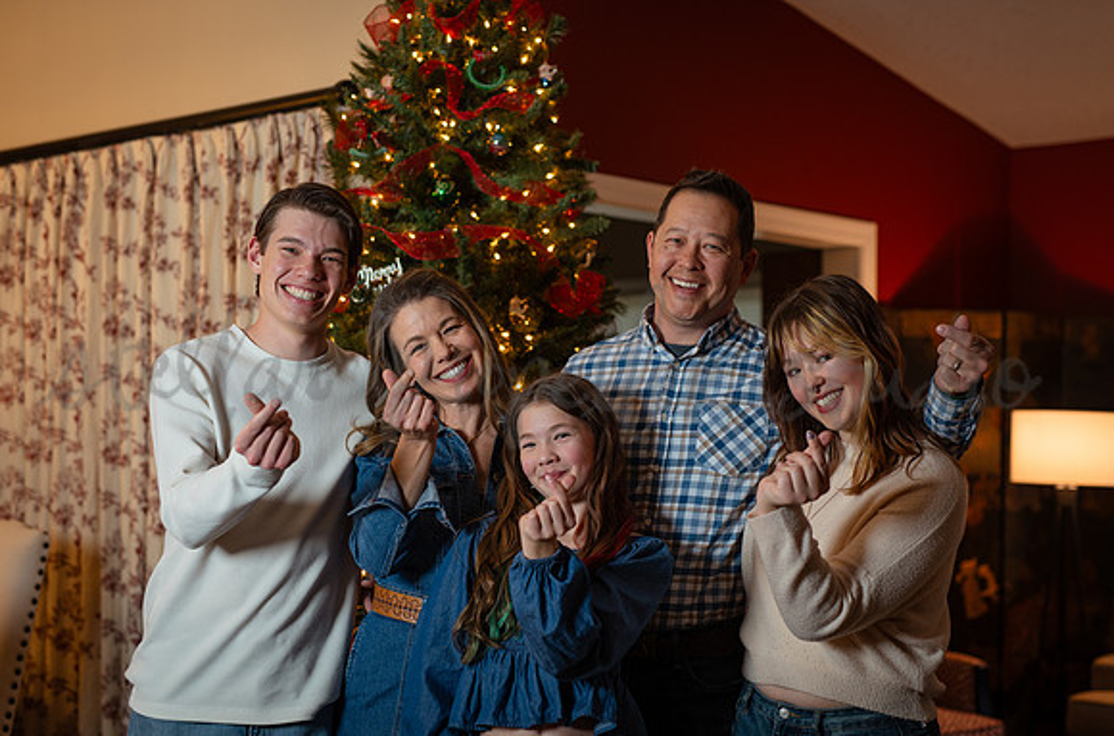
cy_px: 401
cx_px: 602
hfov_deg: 36.3
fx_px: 1698
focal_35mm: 55
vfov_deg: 24.4
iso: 400
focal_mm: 50
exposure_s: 1/125
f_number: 2.2
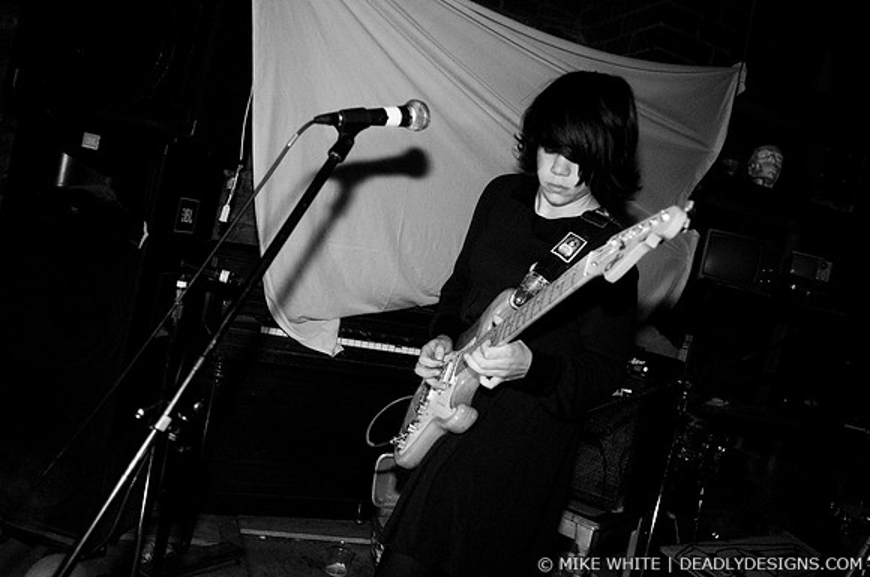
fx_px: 724
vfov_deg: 43.5
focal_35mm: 30
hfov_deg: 62.0
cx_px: 435
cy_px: 288
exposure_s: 1/30
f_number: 2.8
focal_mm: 20
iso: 1000
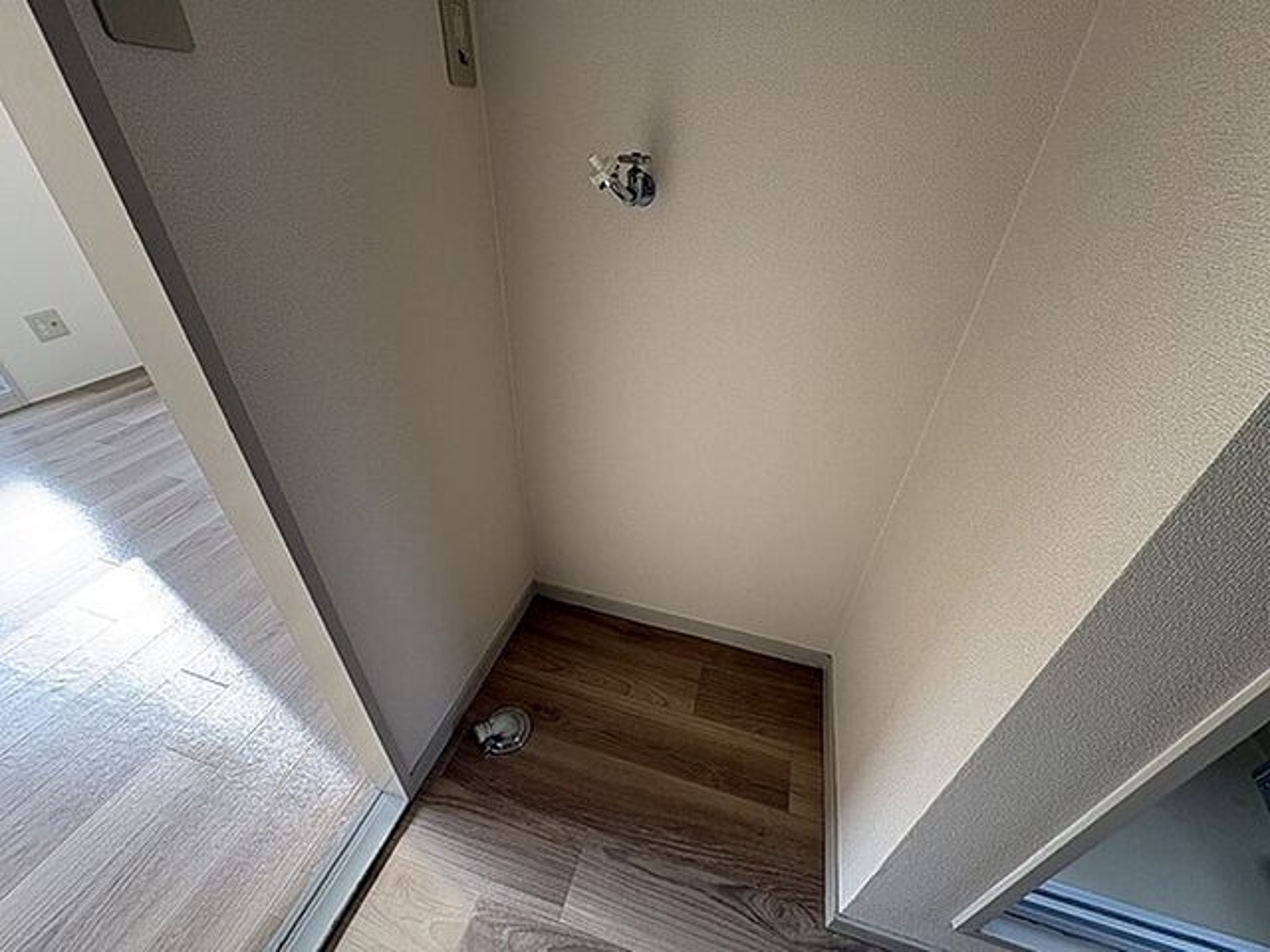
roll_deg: -2.3
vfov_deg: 85.7
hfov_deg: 102.1
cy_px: 476
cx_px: 635
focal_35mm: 14
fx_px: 514
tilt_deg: -34.8
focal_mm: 2.22
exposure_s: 1/99
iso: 100
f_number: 2.2
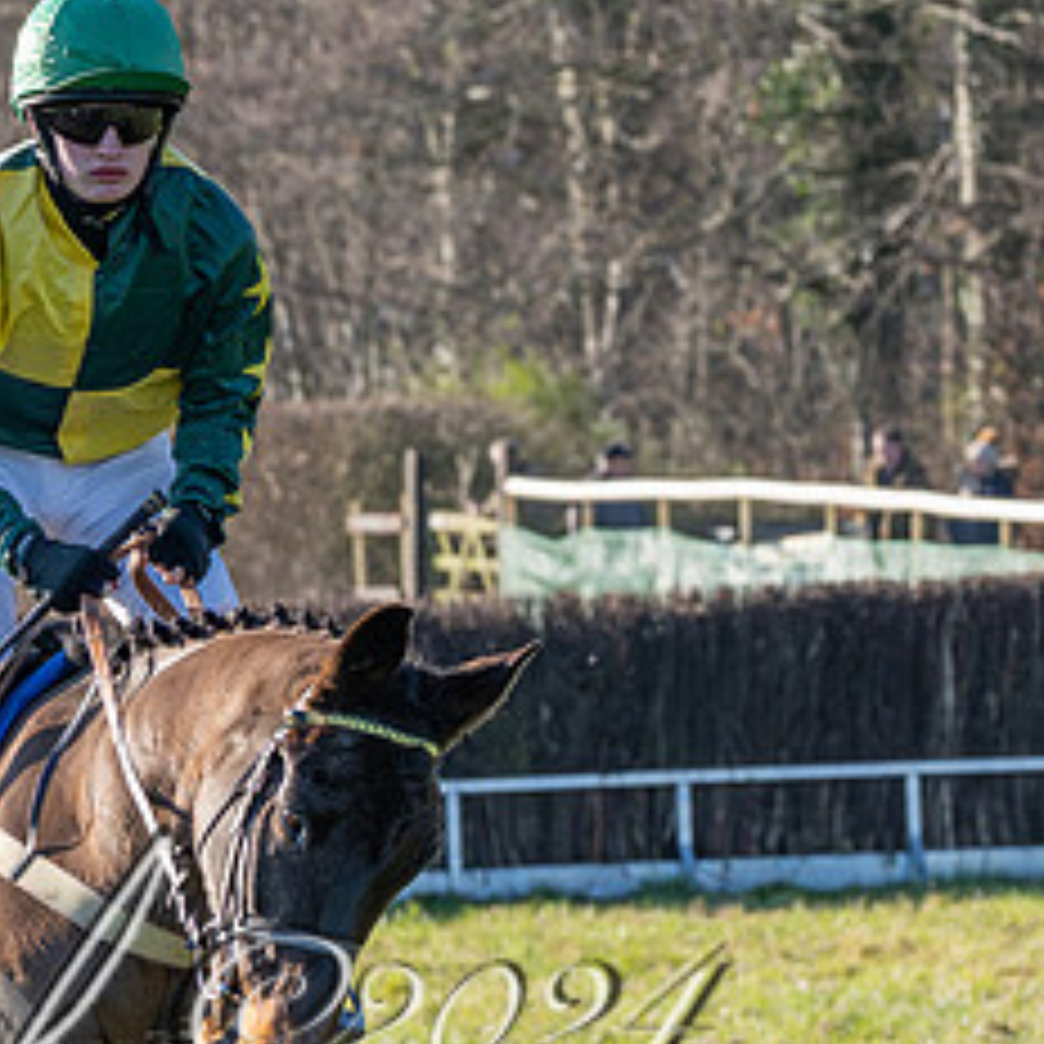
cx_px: 50
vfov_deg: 3.9
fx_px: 15423
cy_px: 788
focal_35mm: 452
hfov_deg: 3.9
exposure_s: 1/1250
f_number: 5
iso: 400
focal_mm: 103
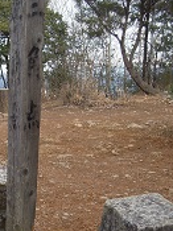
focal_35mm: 55
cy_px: 194
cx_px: 29
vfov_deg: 33.6
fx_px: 367
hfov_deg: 25.9
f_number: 2.8
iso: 160
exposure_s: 1/640
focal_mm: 4.3
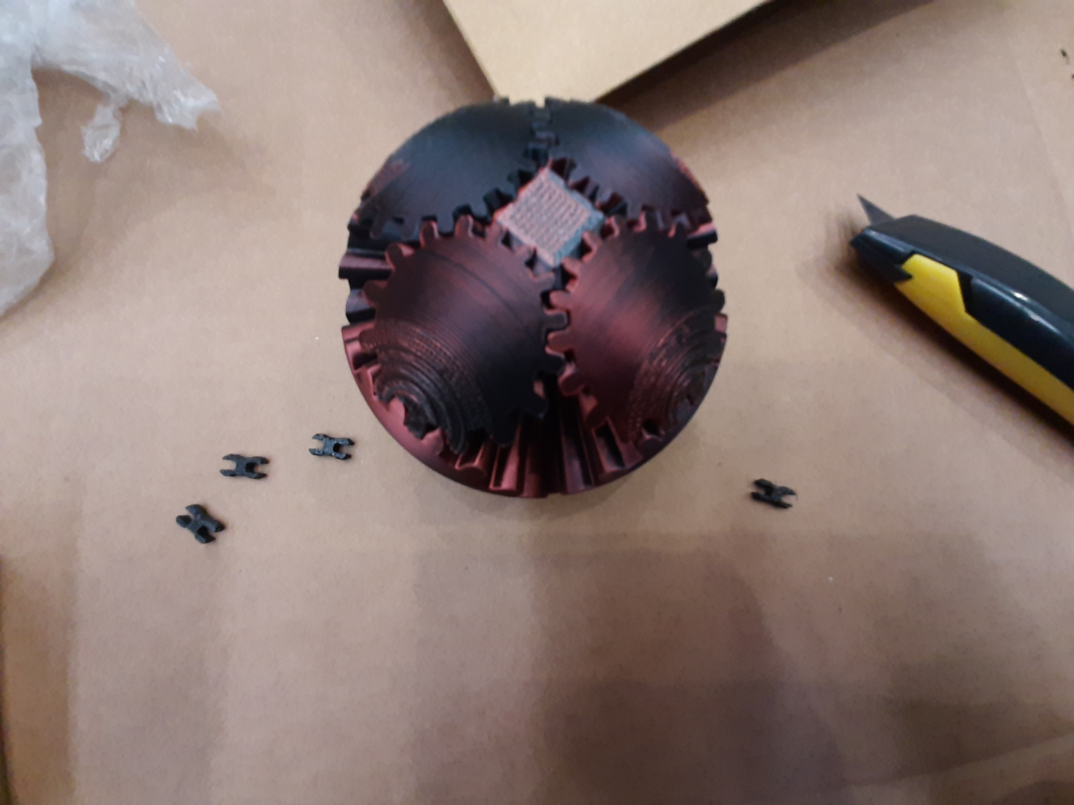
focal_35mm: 13
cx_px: 537
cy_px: 402
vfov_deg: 89.9
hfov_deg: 106.2
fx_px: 403
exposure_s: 1/25
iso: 200
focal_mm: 1.42
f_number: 2.2
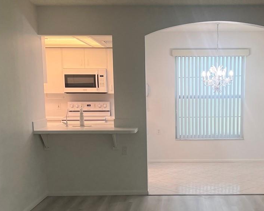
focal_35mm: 57
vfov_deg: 26.3
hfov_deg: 32.5
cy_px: 160
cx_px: 191
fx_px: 445
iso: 64
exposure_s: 1/120
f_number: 1.5
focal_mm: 5.7
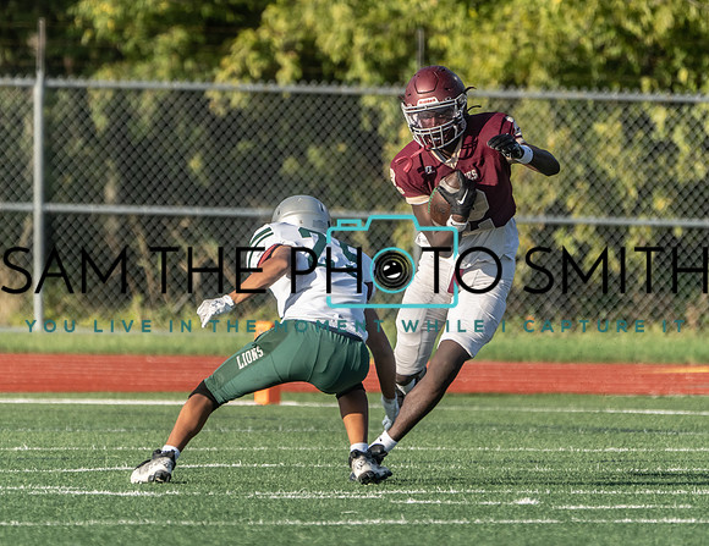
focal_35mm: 814
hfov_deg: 2.4
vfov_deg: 1.9
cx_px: 350
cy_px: 283
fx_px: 16844
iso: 640
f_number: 8
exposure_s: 1/1250
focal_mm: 560
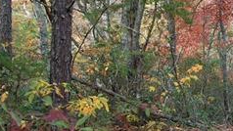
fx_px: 470
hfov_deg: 25.4
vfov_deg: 15.9
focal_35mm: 76
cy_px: 66
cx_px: 270
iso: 200
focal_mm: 18
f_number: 5.6
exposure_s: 1/125
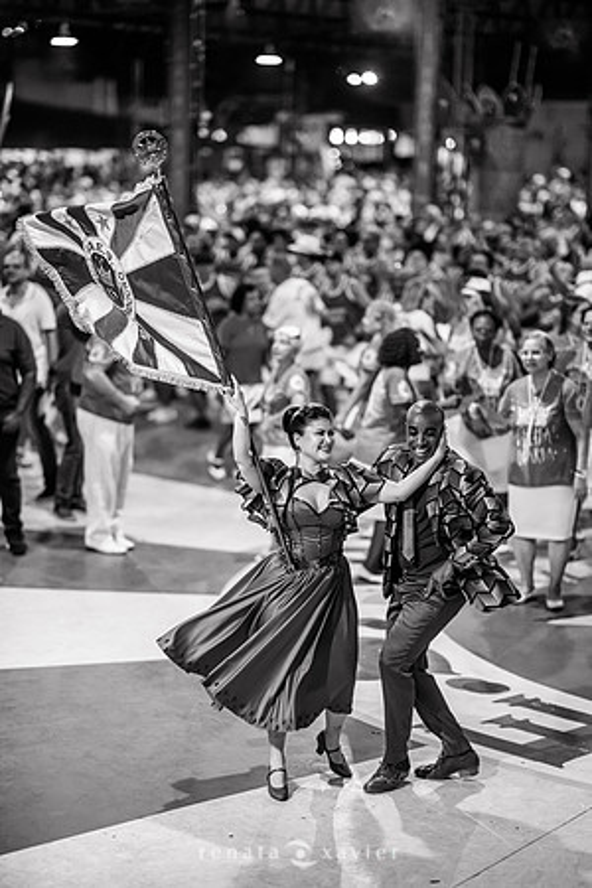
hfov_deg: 16.1
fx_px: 2097
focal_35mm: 85
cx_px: 296
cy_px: 444
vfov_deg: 23.9
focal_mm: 85
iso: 1000
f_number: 1.2
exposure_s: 1/800
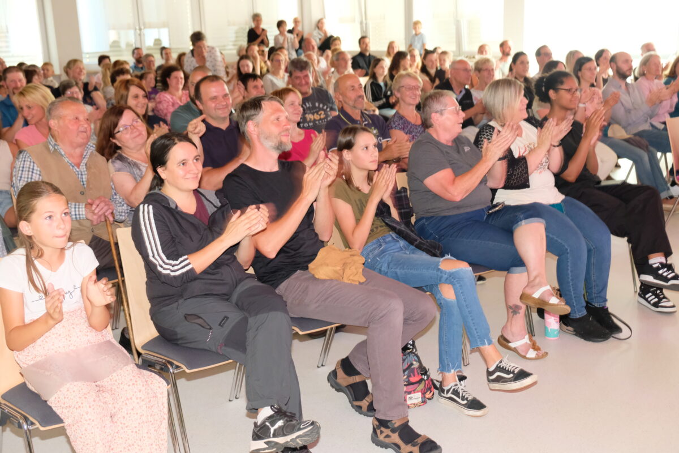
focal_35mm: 42
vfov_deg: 31.9
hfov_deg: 46.4
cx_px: 340
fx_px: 792
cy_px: 226
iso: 3200
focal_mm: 27.7
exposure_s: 1/10
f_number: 3.2
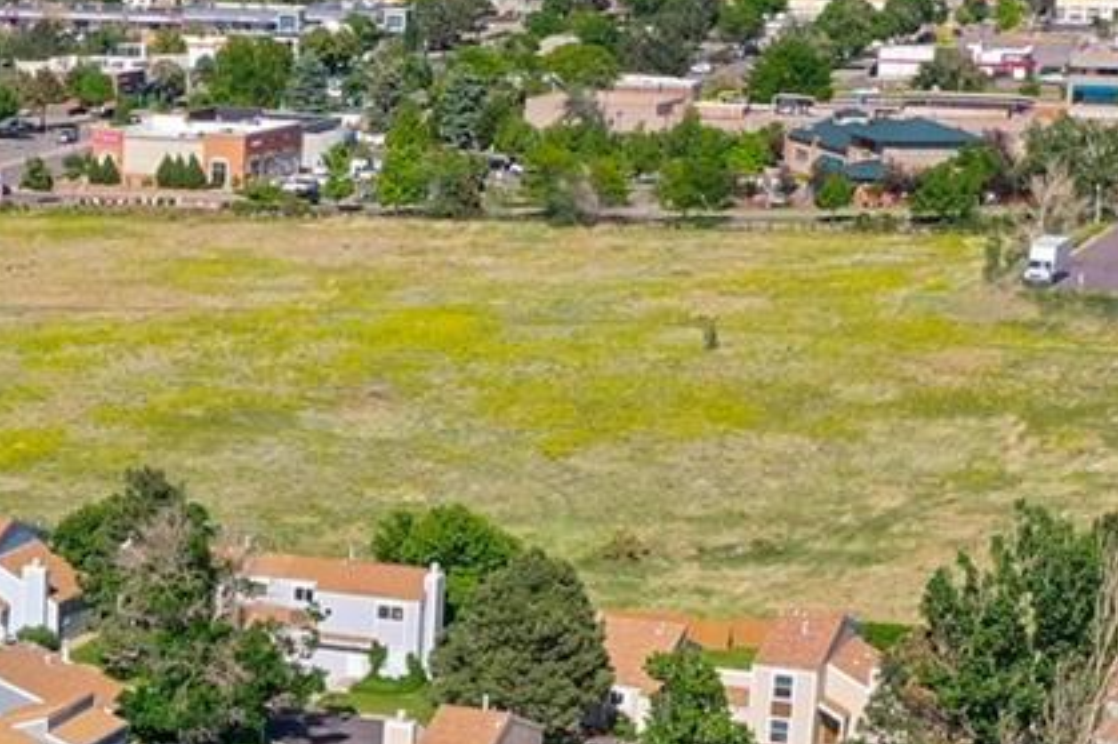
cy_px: 912
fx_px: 3321
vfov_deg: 12.5
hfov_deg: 18.4
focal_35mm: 107
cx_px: -109
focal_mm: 10.26
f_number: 5.6
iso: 100
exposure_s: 1/400
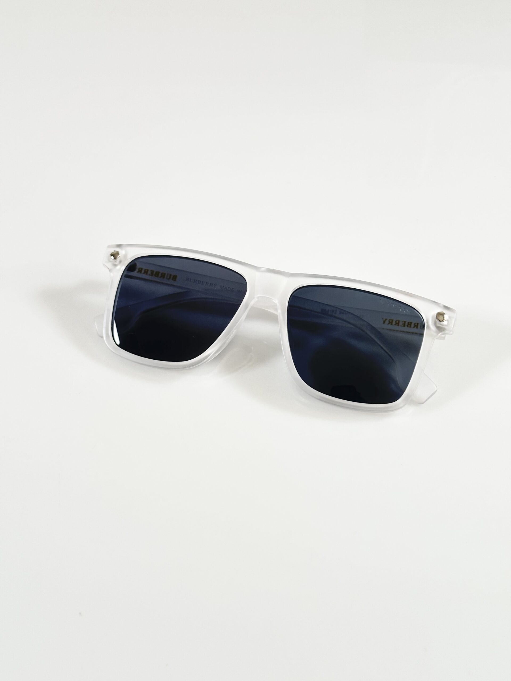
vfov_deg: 39.7
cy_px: 340
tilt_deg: -49.7
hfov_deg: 30.3
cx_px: 256
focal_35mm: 48
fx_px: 945
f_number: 1.78
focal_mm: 6.86
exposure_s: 1/121
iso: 80
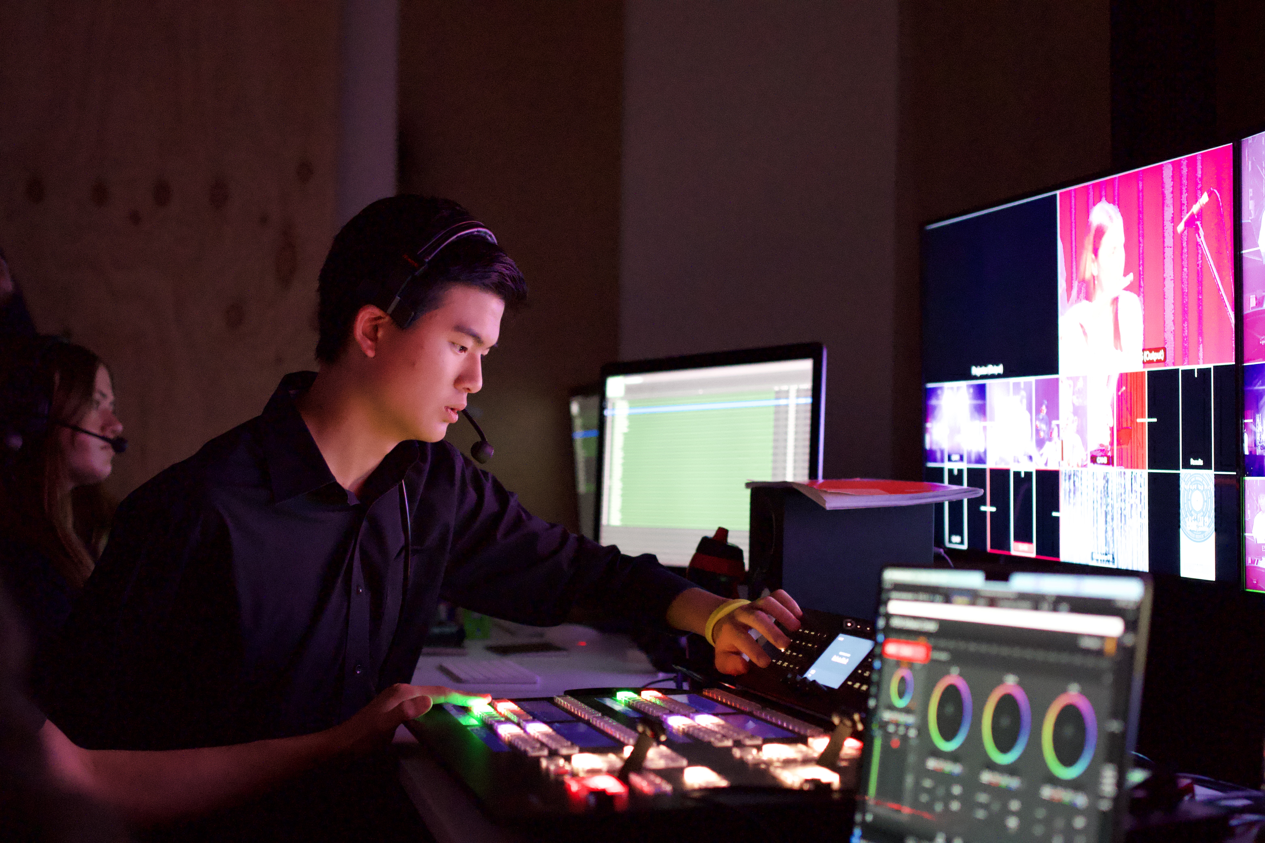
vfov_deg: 26.0
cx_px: 632
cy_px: 422
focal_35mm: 52
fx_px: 1827
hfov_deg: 38.2
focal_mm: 35
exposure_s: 1/125
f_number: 2
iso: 10000
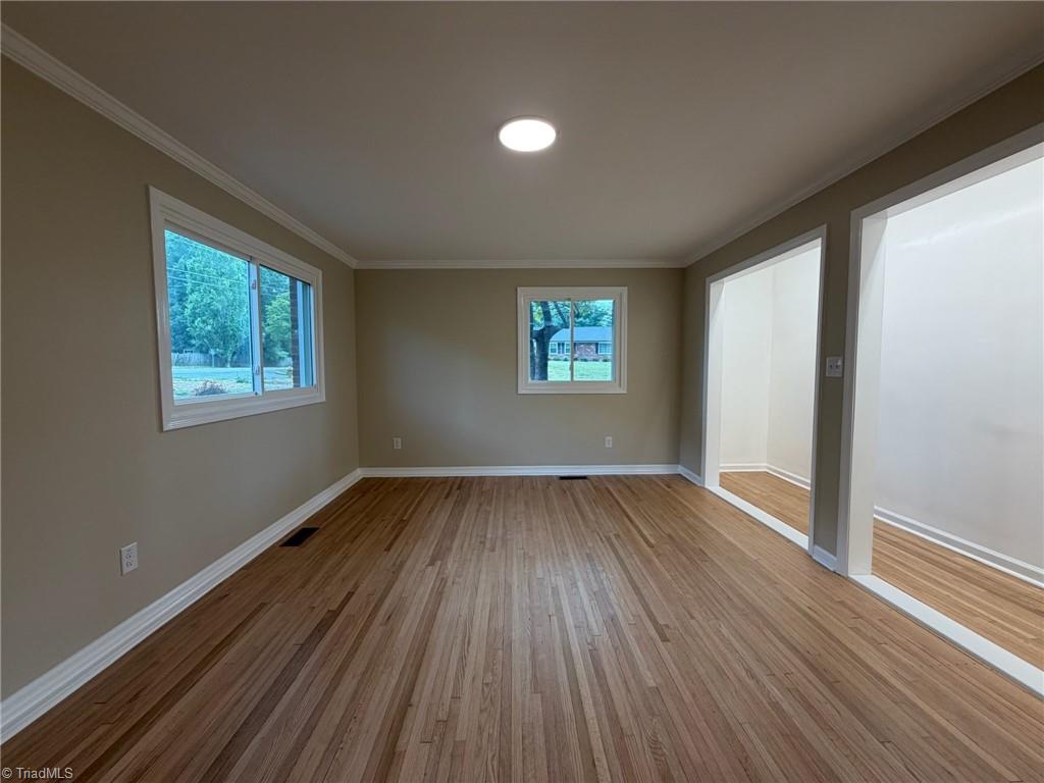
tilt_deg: -3.9
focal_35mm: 14
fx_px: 422
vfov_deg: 85.7
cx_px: 522
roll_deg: +0.6
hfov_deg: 102.1
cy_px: 392
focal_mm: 2.22
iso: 80
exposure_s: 1/120
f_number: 2.2
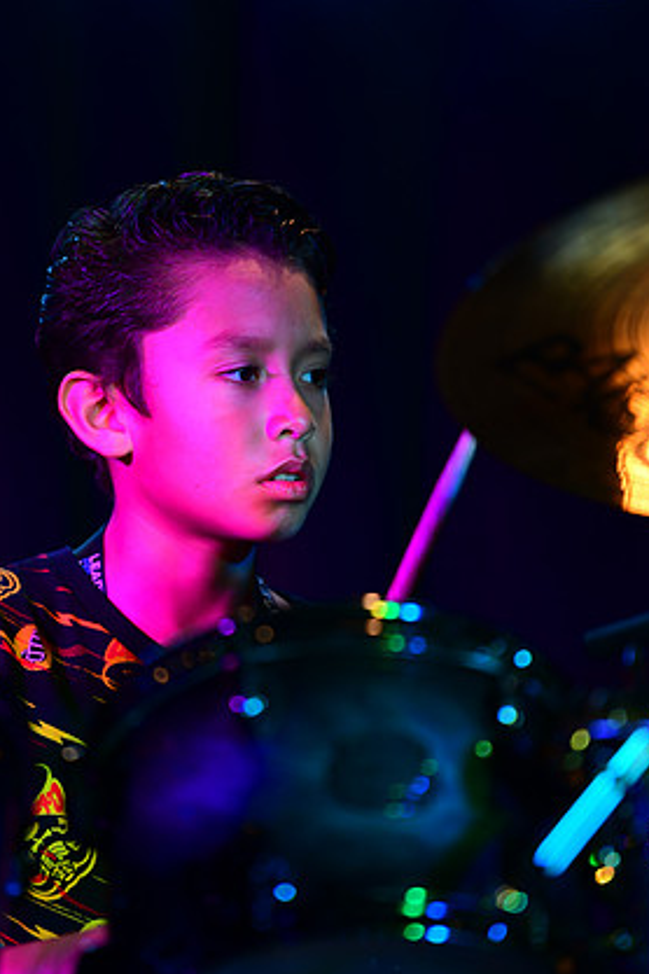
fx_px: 7517
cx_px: 256
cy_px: 502
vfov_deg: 7.4
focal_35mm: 278
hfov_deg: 4.9
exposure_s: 1/100
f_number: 2.8
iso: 360
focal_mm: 200
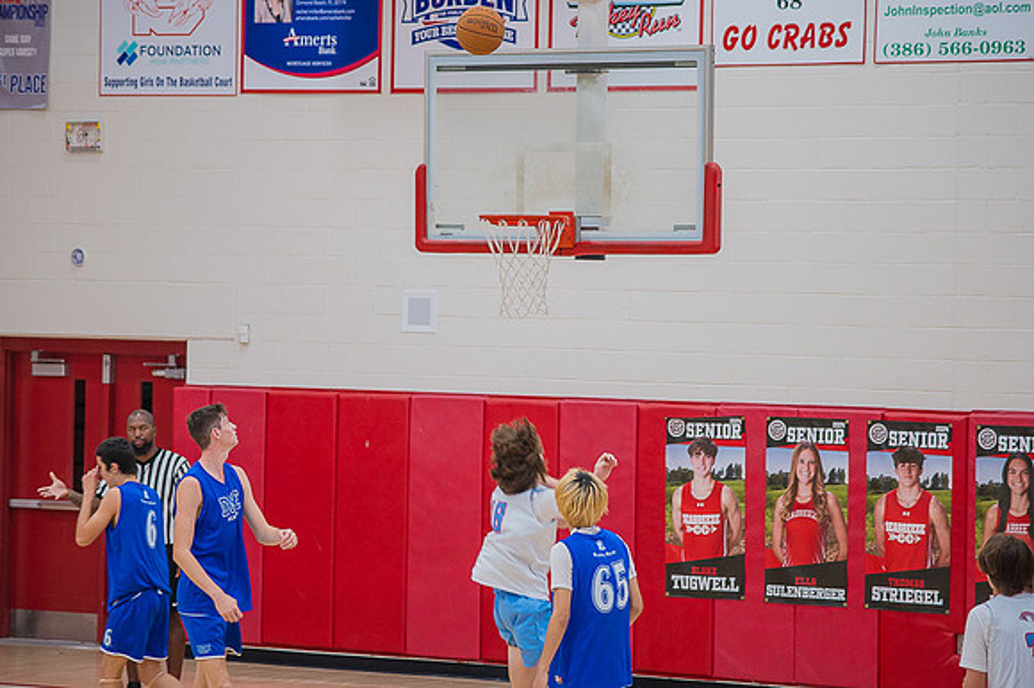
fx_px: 4306
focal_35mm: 150
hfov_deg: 13.7
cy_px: 344
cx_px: 517
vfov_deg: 9.1
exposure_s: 1/250
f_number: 5
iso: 1000
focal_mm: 150
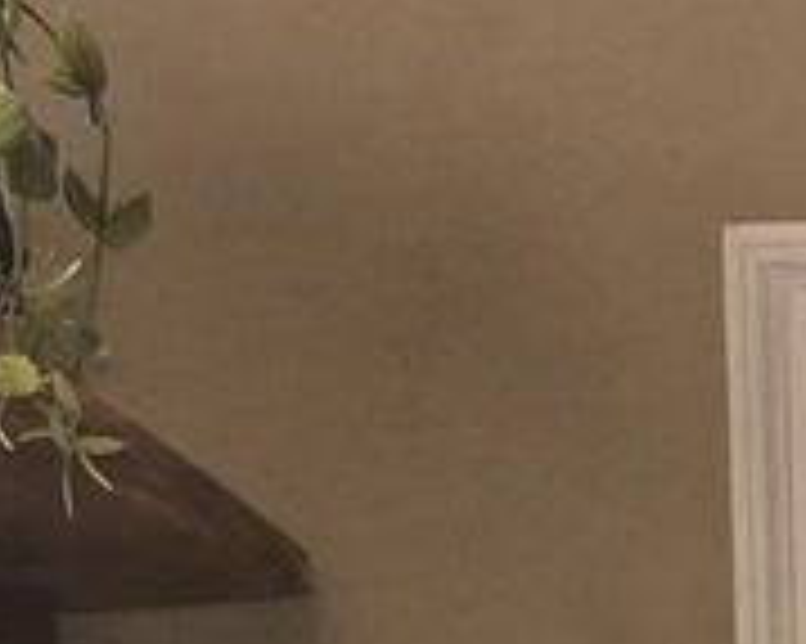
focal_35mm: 181
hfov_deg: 10.3
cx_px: 1274
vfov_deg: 7.1
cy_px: 2283
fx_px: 4315
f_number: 1.8
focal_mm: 5.4
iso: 250
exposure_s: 1/120
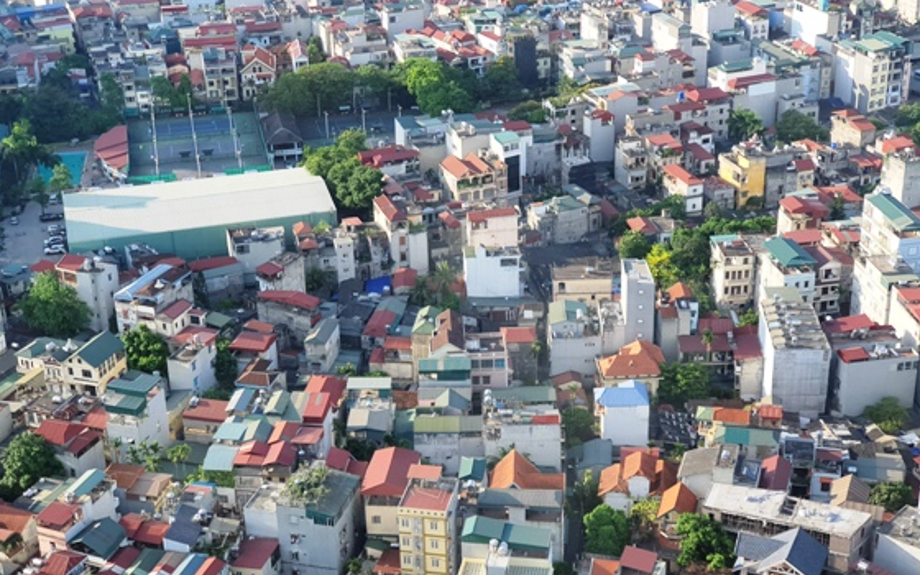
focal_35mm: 63
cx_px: 488
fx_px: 1580
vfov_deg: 20.6
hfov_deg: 32.5
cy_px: 340
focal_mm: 6
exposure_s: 1/283
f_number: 2.1
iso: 40
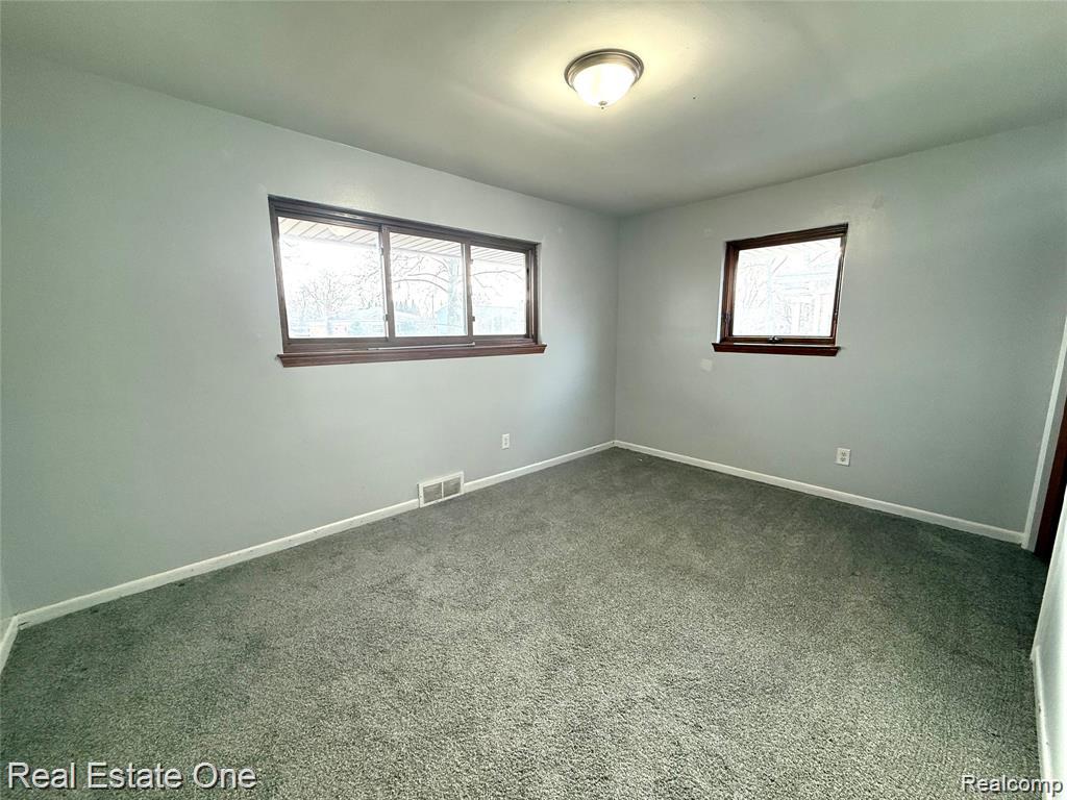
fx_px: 432
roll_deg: +0.4
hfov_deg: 102.1
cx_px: 534
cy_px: 400
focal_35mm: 14
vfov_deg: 85.7
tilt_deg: -9.4
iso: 160
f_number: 2.2
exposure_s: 1/120
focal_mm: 2.22
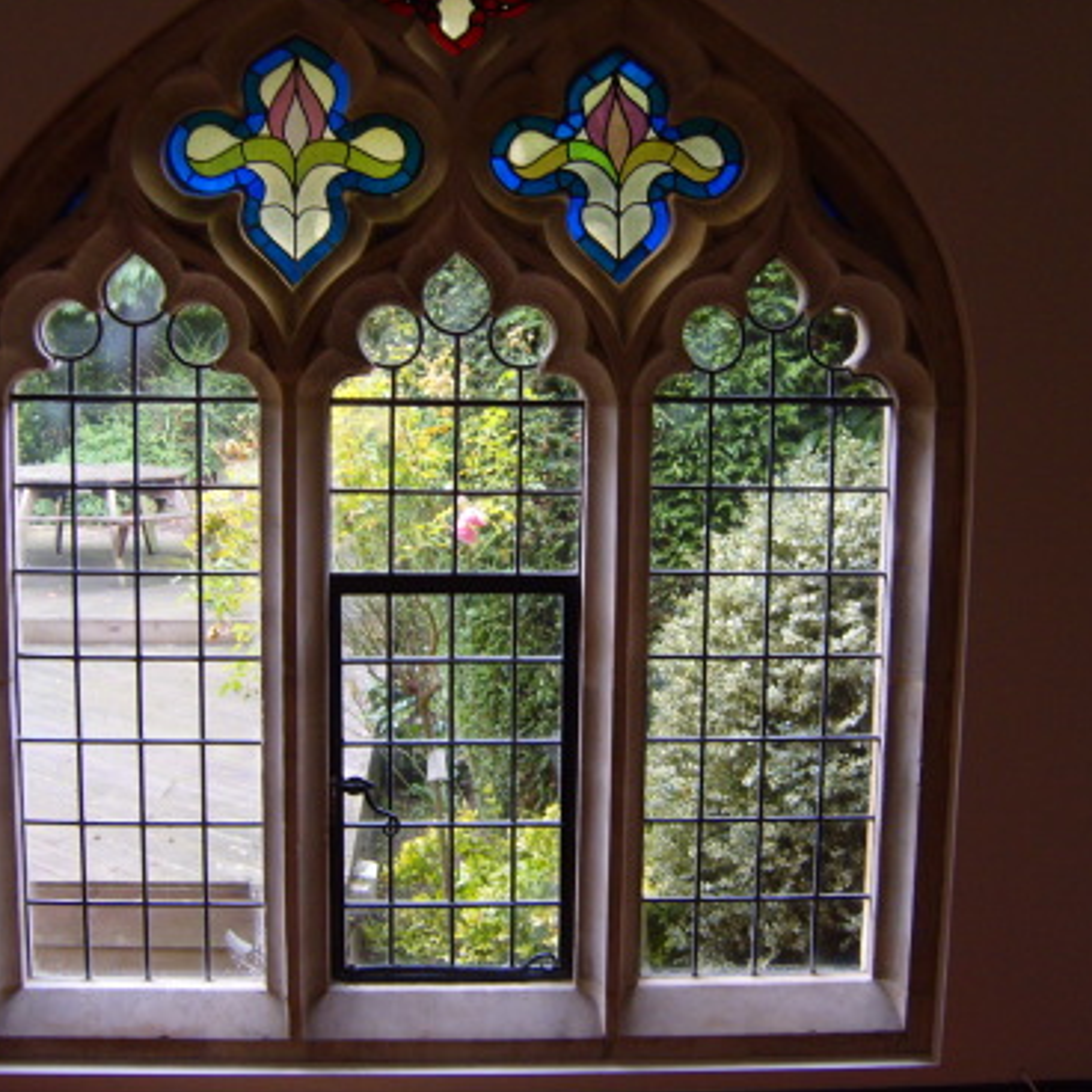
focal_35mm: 43
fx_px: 1535
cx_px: 484
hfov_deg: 39.1
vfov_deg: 39.2
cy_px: 549
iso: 155
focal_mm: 7.4
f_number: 2.8
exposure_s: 1/30
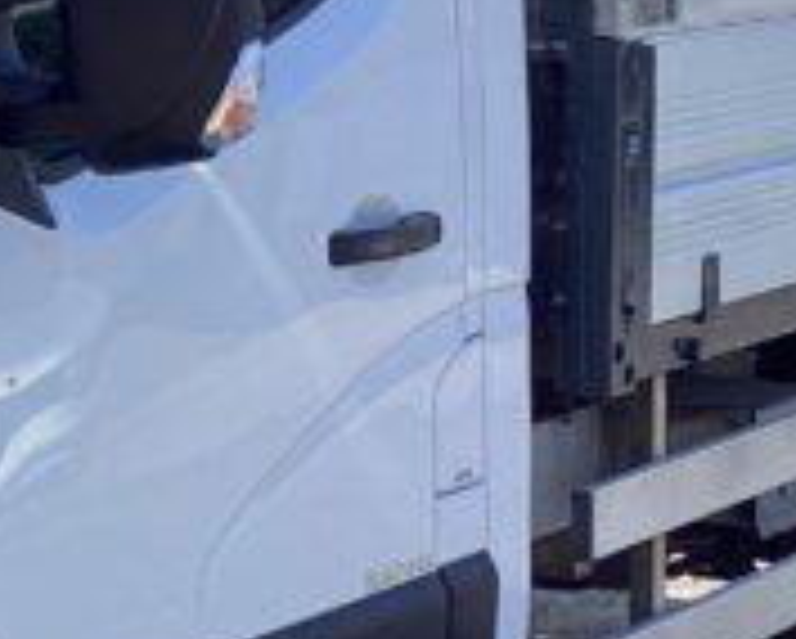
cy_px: 457
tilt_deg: -9.1
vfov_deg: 11.3
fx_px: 3207
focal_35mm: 136
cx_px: -180
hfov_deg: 13.7
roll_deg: +1.6
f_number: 2.4
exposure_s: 1/981
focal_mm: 3.3
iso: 25
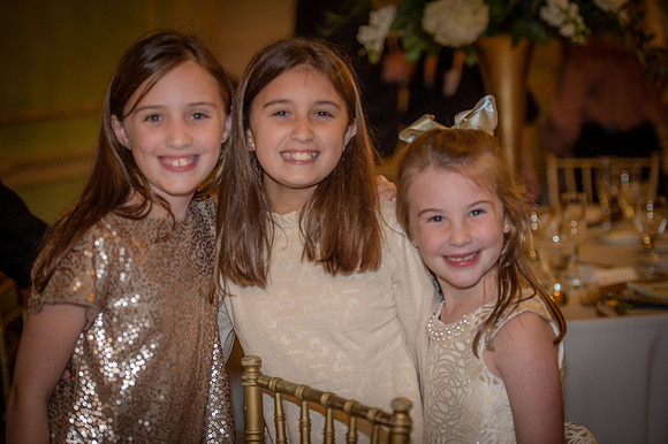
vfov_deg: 14.8
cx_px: 334
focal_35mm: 92
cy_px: 222
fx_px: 1706
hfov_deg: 22.2
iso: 1250
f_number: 2.8
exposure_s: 1/100
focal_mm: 92
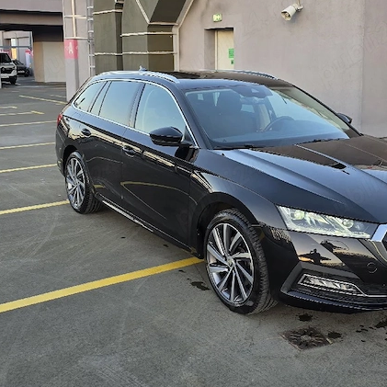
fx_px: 367
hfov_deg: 54.0
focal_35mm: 29
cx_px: 270
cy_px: 187
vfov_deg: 55.6
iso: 40
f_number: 1.4
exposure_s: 1/370
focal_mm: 6.5
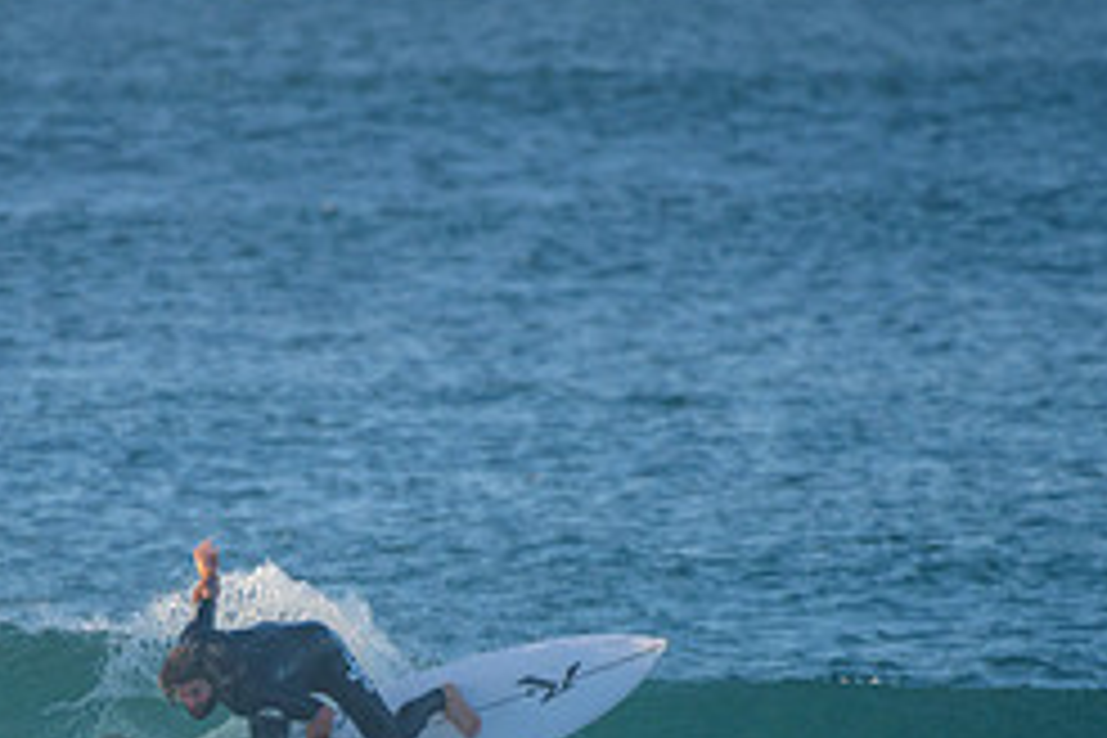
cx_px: 274
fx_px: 36313
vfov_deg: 1.2
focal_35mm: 1181
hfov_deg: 1.7
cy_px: 767
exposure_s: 1/2000
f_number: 5.6
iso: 720
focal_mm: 500
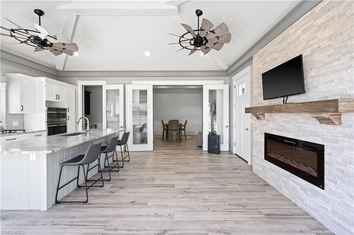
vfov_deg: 81.1
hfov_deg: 104.3
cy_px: 118
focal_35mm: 14
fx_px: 138
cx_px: 177
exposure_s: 1/10
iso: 320
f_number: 9
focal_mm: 14
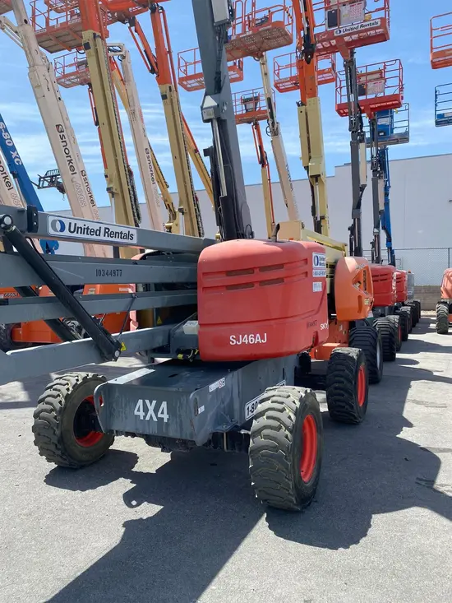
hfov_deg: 53.1
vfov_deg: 67.3
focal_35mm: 26
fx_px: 453
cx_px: 226
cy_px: 302
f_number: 1.8
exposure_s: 1/1898
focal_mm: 4.25
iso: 32
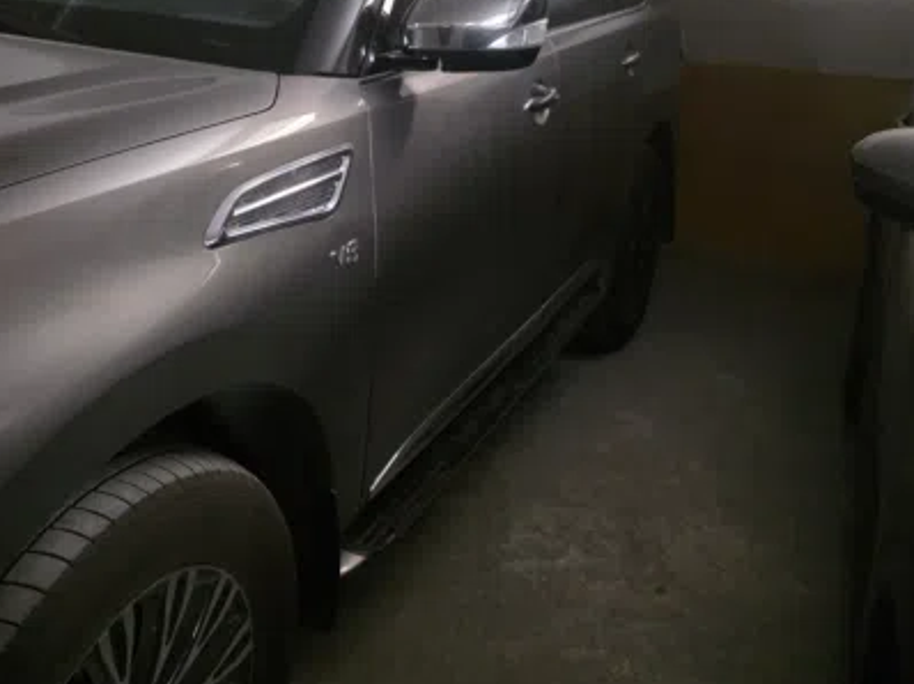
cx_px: 331
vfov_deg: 37.5
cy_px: 158
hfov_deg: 49.6
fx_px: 976
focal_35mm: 37
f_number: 1.7
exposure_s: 1/100
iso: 2500
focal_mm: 6.3
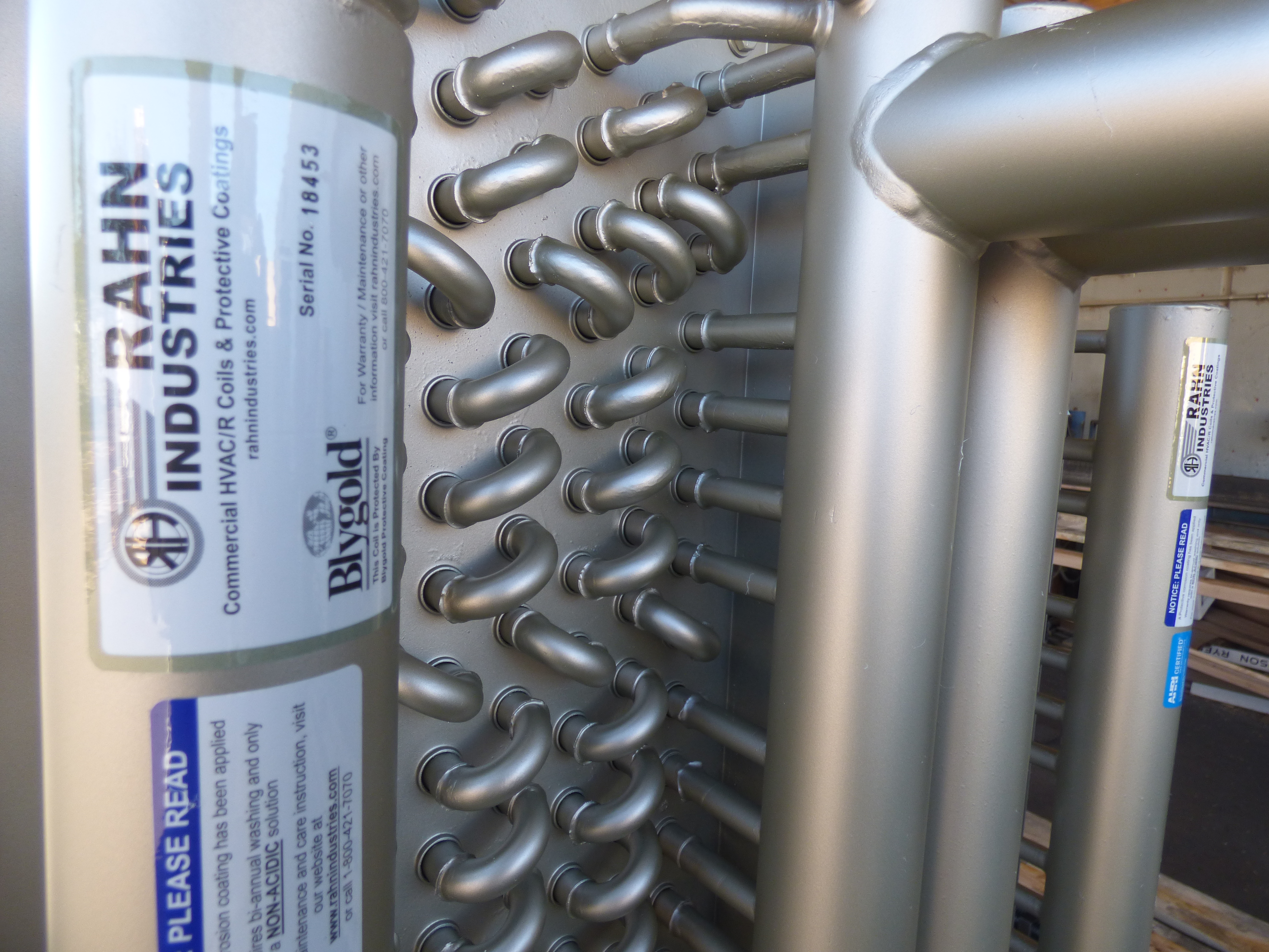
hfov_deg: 81.7
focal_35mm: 20
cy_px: 476
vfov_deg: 66.0
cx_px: 634
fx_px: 733
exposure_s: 1/125
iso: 100
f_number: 2.8
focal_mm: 3.58
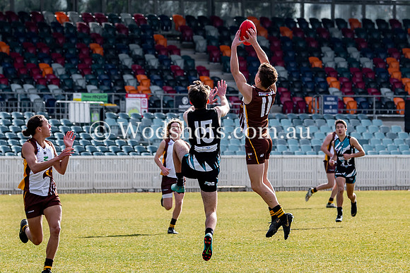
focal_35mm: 410
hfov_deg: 5.0
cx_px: 244
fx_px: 4672
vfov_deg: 3.4
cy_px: 155
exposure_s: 1/1000
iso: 160
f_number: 4
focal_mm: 120
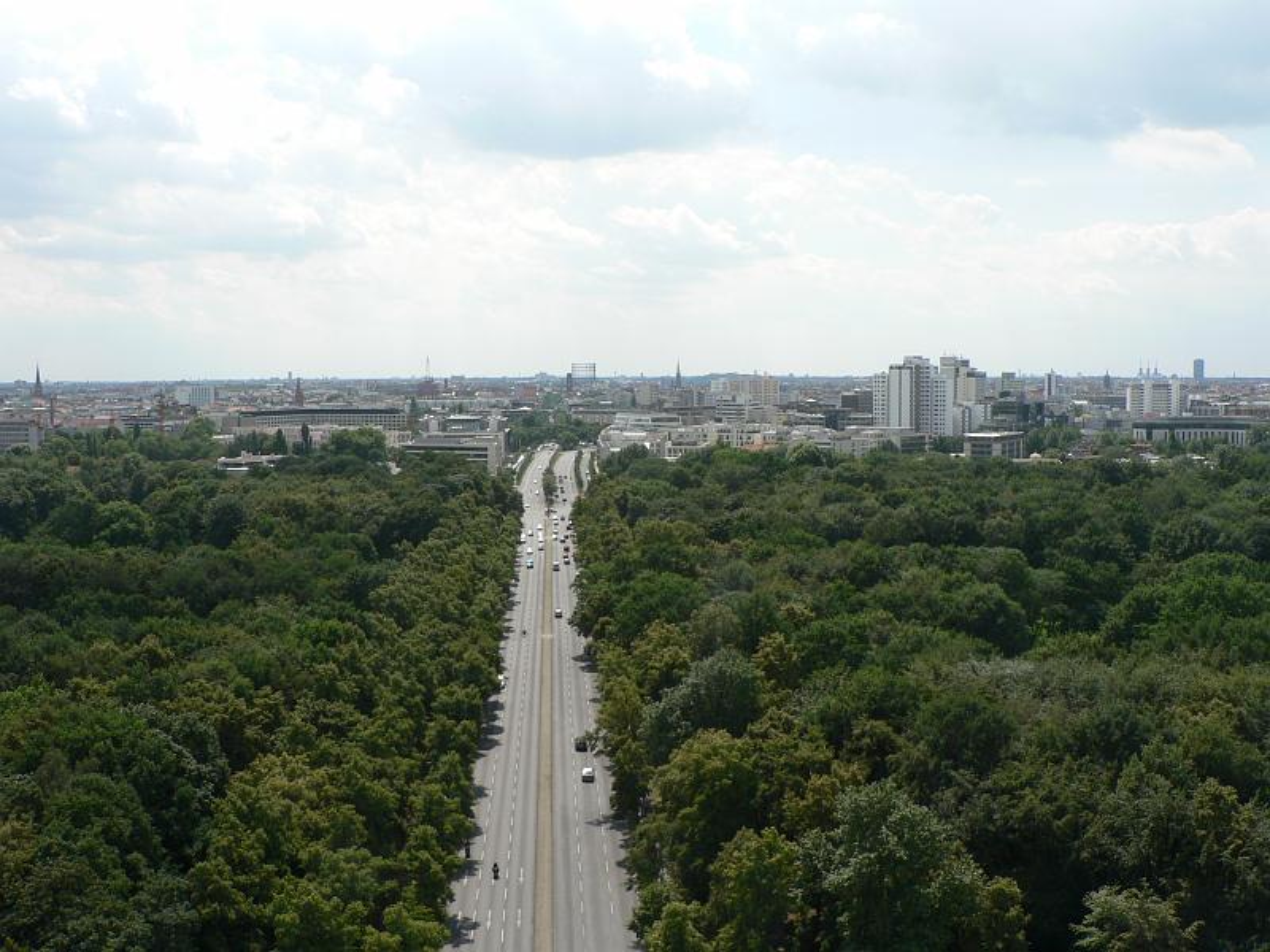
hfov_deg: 51.4
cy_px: 476
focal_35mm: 36
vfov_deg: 39.7
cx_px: 635
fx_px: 1321
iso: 80
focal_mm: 6
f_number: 5.6
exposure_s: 1/500
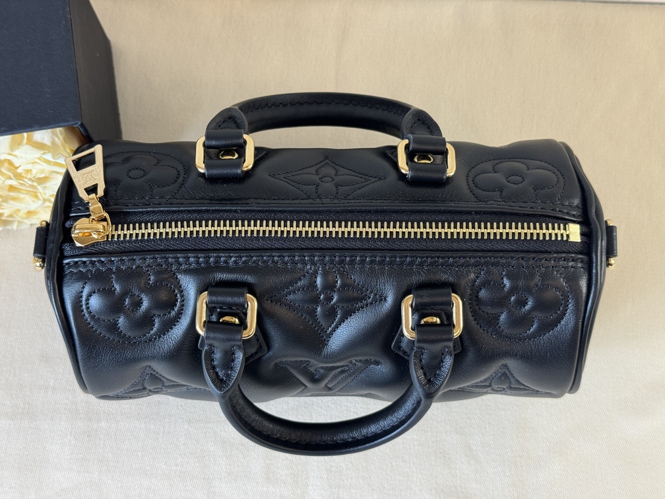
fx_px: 922
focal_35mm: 48
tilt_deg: -73.4
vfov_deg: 30.3
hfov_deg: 39.7
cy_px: 250
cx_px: 332
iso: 80
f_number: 1.78
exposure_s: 1/50
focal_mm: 6.76
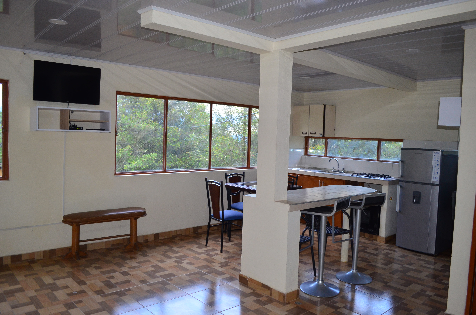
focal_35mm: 27
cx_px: 238
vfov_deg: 47.7
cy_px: 158
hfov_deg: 67.5
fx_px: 356
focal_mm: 18
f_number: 3.5
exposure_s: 1/160
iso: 800
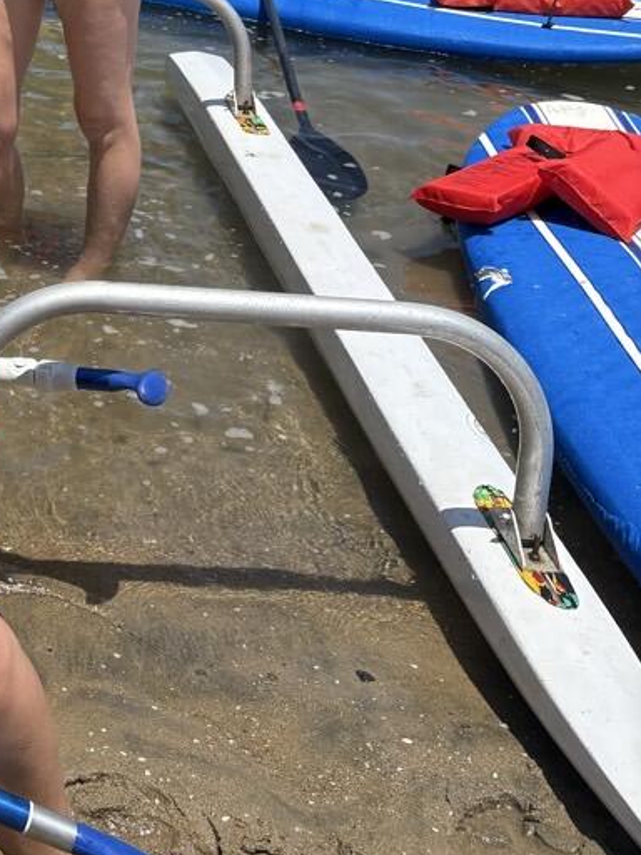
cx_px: -155
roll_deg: -1.1
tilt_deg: -10.9
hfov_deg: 20.9
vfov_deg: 26.8
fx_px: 1605
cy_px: -144
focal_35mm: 65
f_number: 1.6
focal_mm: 5.96
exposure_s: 1/3448
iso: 50
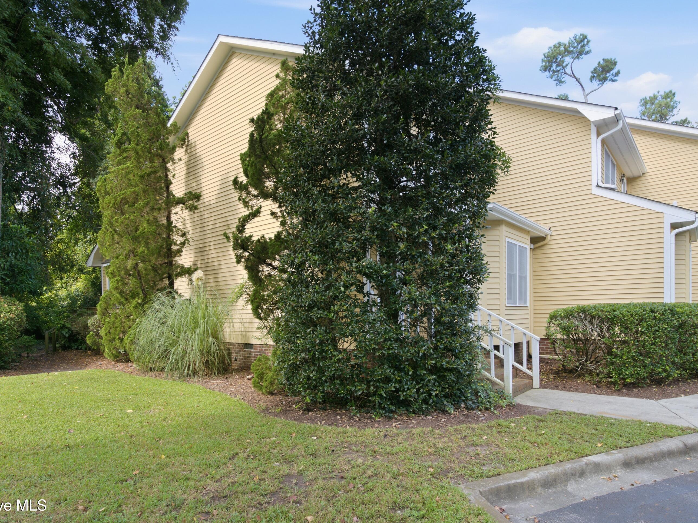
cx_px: 337
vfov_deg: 68.7
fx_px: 383
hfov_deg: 84.6
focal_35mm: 19
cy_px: 260
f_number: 4.5
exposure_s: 1/125
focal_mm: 17
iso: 160
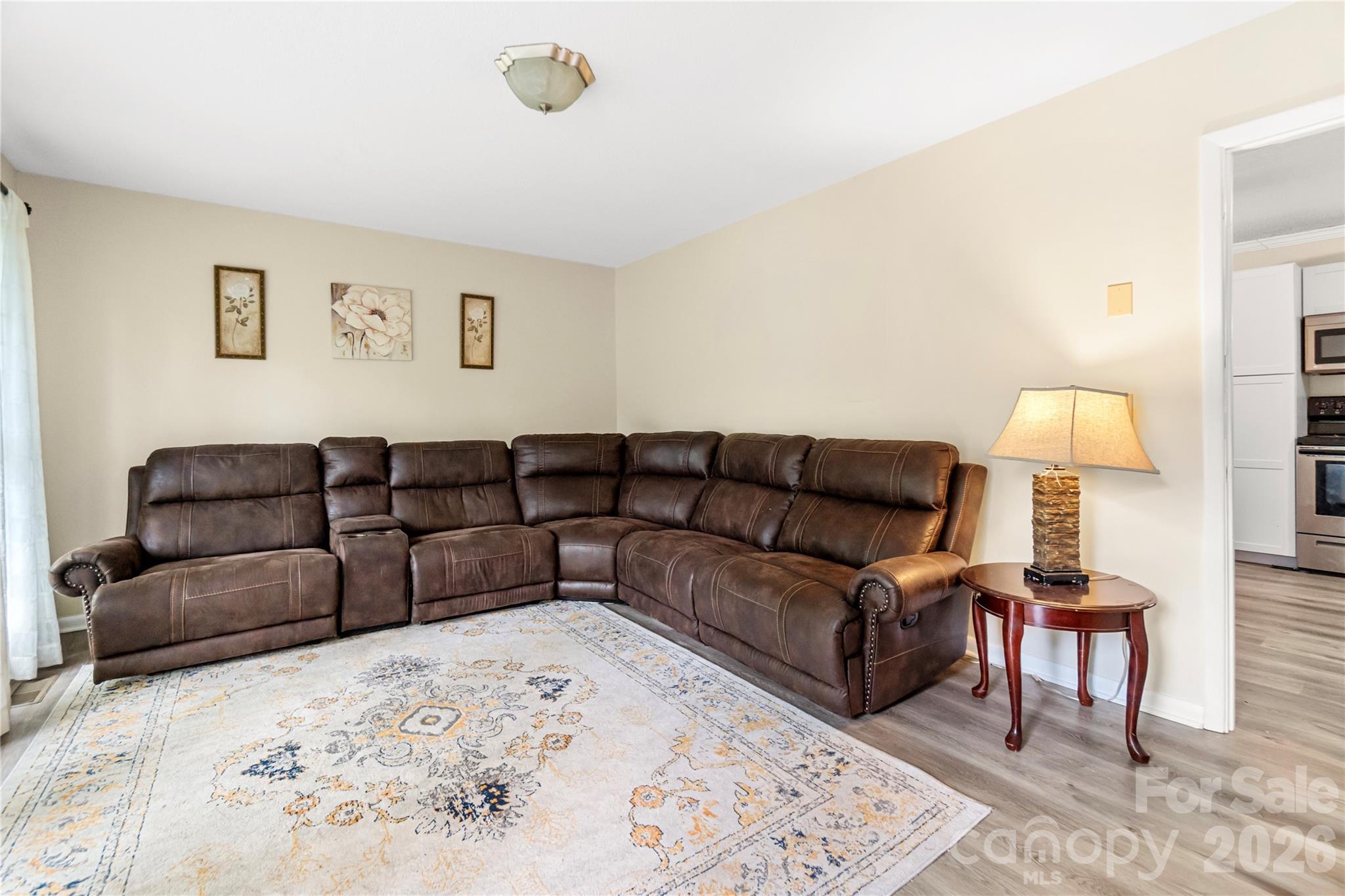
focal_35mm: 15
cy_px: 448
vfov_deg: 77.3
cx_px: 672
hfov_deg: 100.4
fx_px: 560
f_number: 4.5
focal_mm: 10
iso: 1250
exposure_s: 1/30
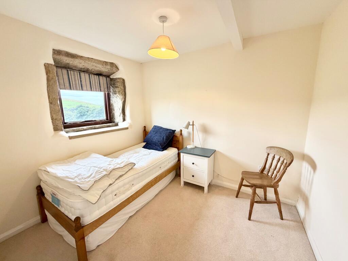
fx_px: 141
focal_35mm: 14
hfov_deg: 102.1
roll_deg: +1.5
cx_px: 174
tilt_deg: -10.6
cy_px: 130
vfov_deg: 85.7
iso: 160
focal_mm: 2.22
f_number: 2.2
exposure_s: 1/121
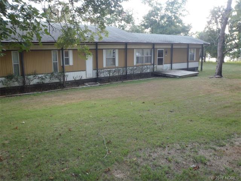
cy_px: 90
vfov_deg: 49.7
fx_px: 195
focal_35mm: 28
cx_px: 120
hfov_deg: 63.4
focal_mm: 5
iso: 64
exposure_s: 1/30
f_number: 3.5
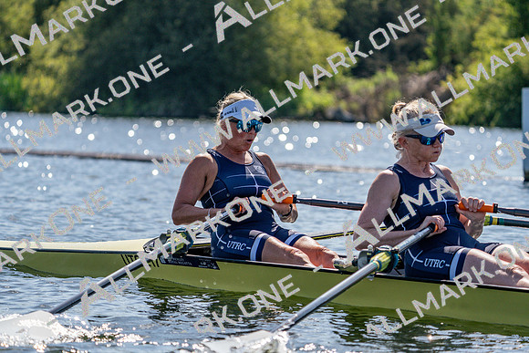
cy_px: 176
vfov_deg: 6.9
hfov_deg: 10.3
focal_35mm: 200
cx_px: 264
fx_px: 2939
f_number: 5.6
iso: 250
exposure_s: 1/2000
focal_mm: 200
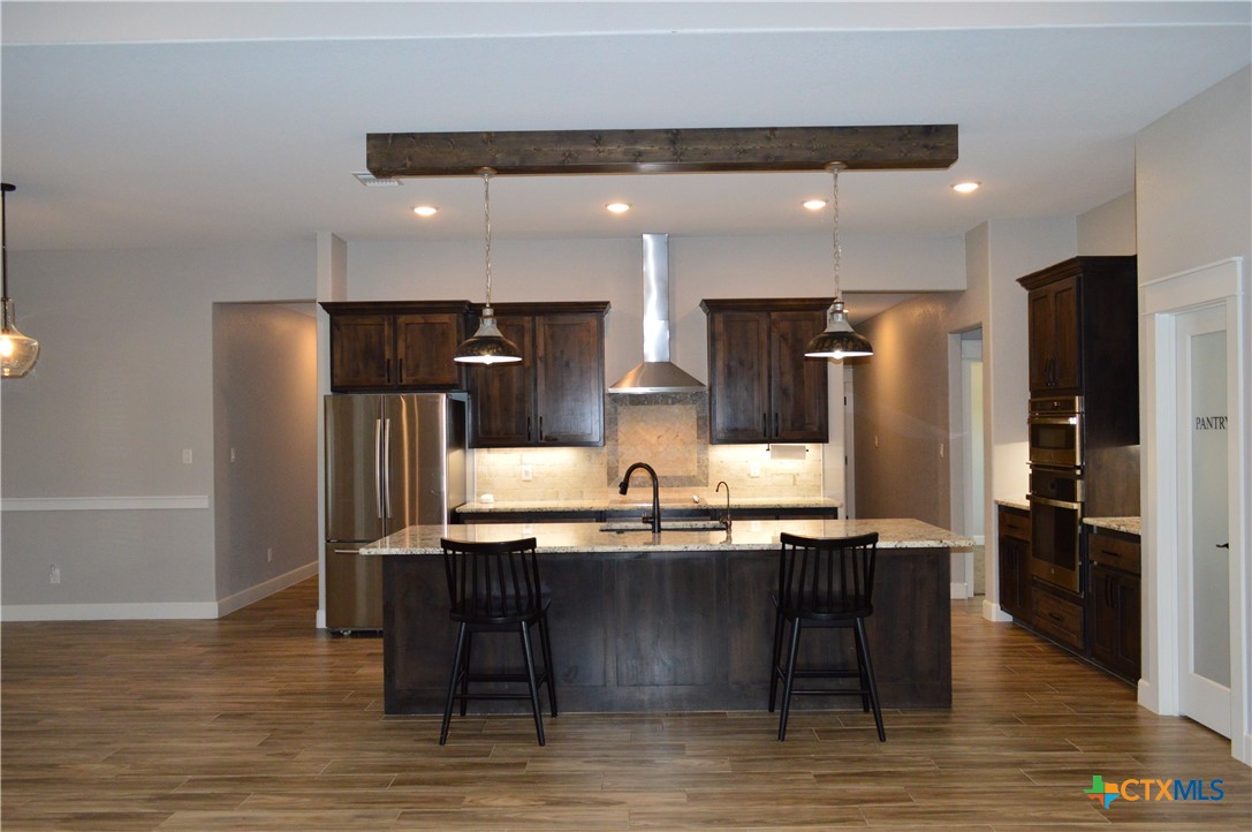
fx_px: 938
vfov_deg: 47.8
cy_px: 416
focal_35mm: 27
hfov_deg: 67.4
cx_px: 626
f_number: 5
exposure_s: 1/125
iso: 1400
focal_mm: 18
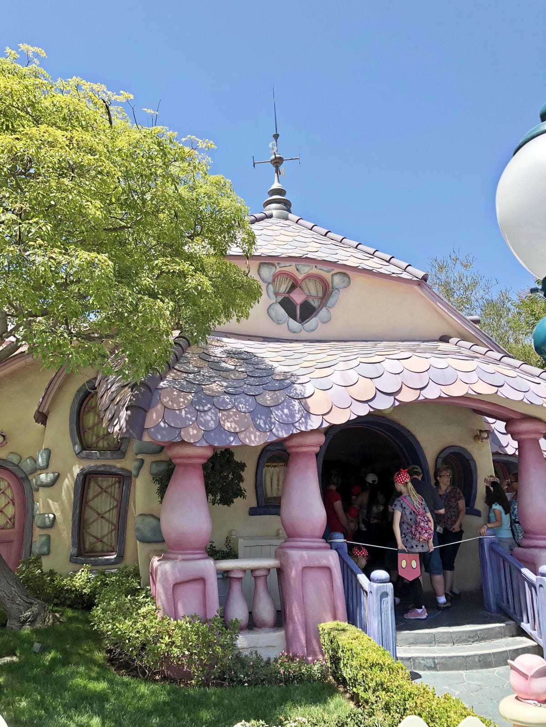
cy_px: 364
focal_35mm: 28
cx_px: 273
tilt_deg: +14.3
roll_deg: -0.6
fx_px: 589
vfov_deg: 63.4
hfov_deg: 49.7
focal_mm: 3.99
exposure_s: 1/1104
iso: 20
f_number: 1.8
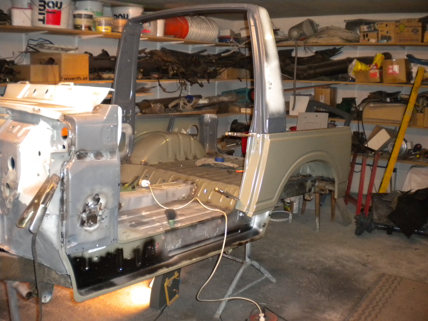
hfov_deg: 52.6
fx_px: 433
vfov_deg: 40.7
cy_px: 160
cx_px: 214
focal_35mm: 35
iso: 400
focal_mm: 6.3
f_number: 3.1
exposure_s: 1/30
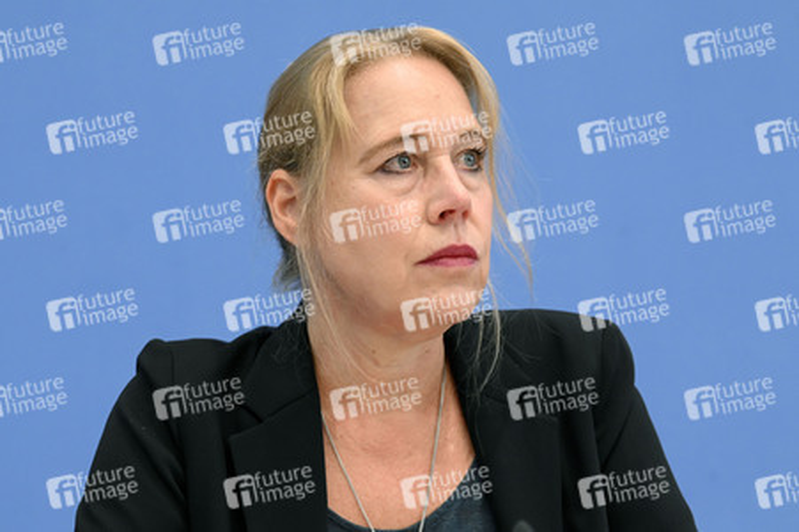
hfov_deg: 23.9
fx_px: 1885
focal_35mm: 85
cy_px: 266
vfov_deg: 16.0
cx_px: 400
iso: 4000
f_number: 5.6
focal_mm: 85
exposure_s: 1/500
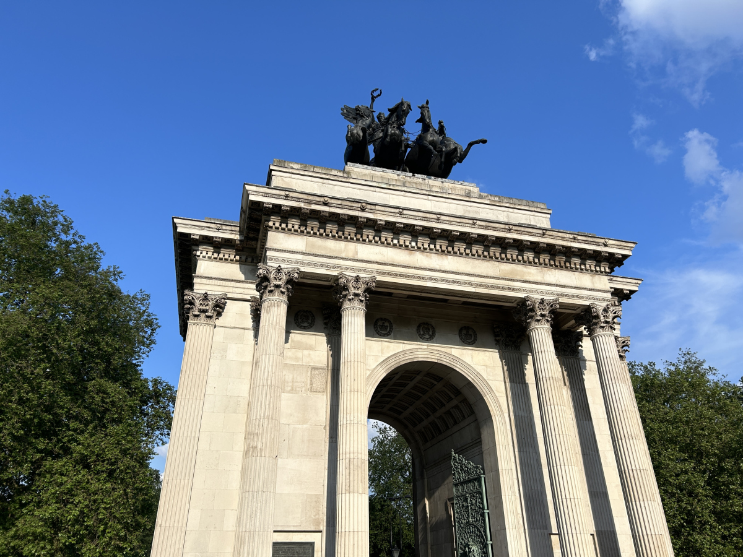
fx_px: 558
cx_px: 372
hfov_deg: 67.3
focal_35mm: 26
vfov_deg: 53.1
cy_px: 278
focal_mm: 5.7
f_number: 1.5
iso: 50
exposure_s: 1/4831
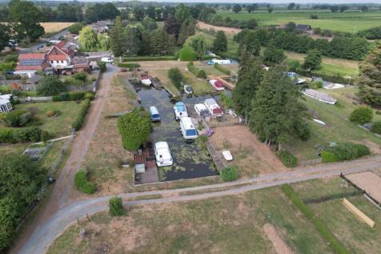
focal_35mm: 22
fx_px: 233
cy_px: 127
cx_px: 190
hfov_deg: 78.6
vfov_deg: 57.2
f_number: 2.8
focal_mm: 8.38
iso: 100
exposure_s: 1/160
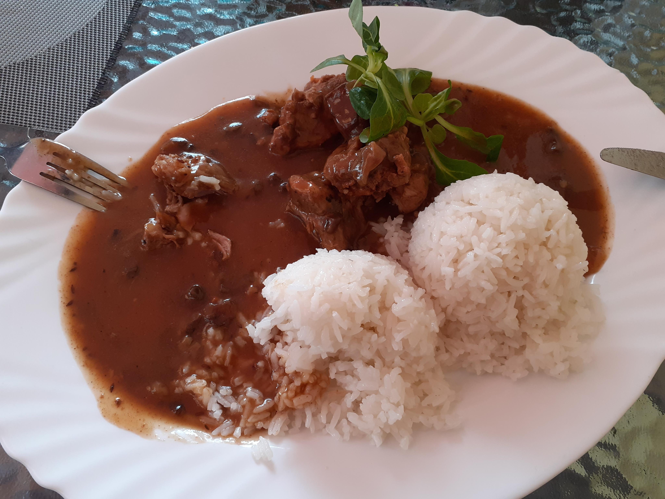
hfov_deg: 65.3
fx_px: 519
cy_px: 250
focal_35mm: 27
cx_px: 332
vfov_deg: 51.4
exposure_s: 1/100
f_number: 1.9
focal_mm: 3.6
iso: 64
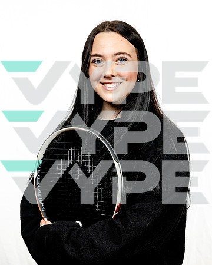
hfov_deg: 17.4
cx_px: 131
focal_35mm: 88
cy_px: 131
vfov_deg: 21.6
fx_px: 693
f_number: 8
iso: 160
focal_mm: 62
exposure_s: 1/250
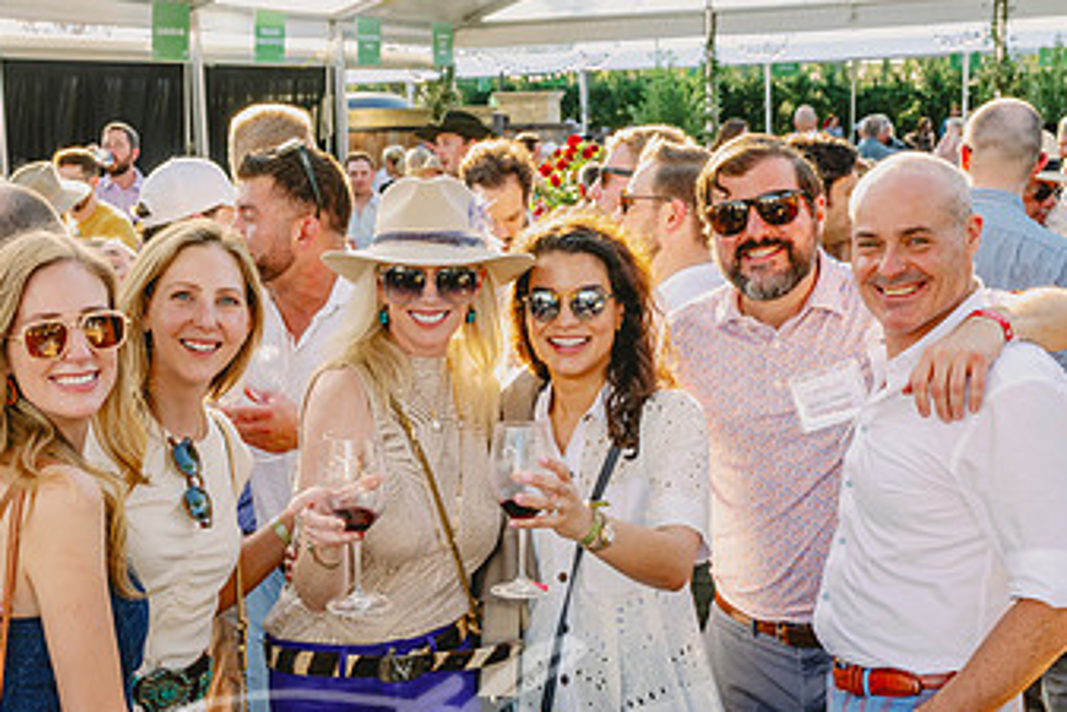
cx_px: 402
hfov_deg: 32.2
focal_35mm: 62
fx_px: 1838
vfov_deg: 21.9
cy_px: 457
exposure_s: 1/160
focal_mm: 36
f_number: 7.1
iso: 640
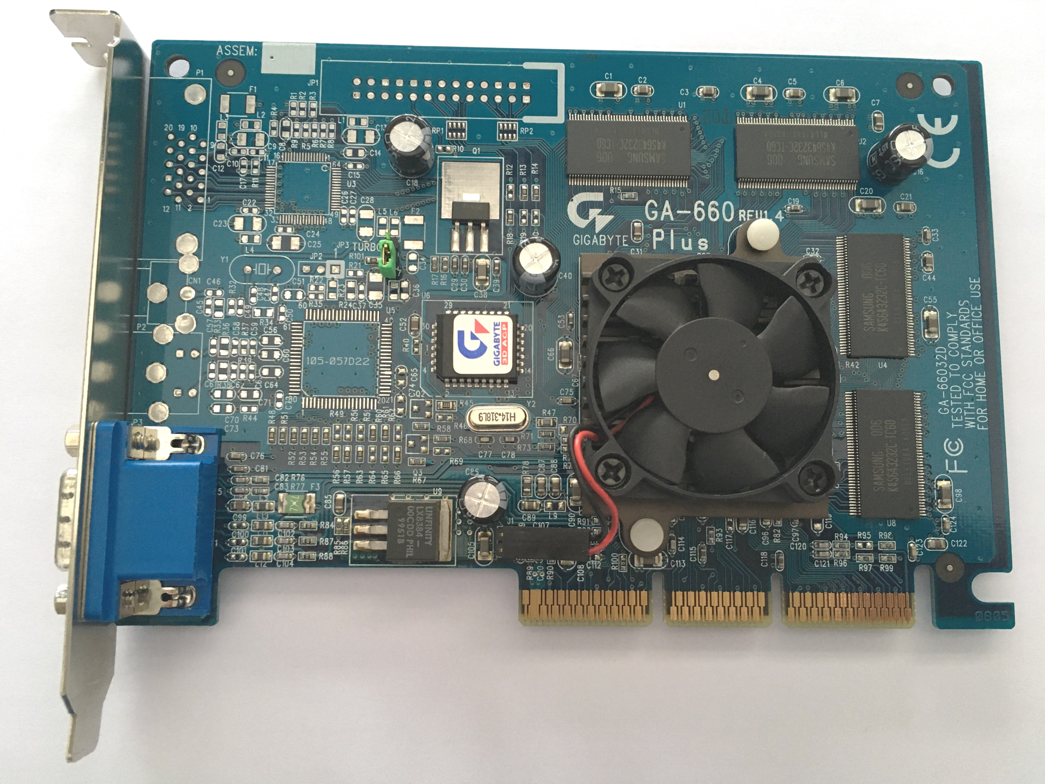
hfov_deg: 61.7
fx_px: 875
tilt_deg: -79.9
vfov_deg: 48.2
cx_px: 522
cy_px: 392
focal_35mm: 29
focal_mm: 4.15
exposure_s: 1/33
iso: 200
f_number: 2.2
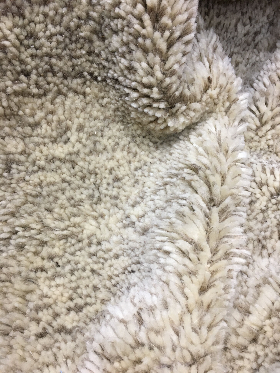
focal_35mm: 29
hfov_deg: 48.2
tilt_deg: -62.8
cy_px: 186
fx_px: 313
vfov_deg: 61.7
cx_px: 140
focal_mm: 4.15
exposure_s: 1/33
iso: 80
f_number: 2.2
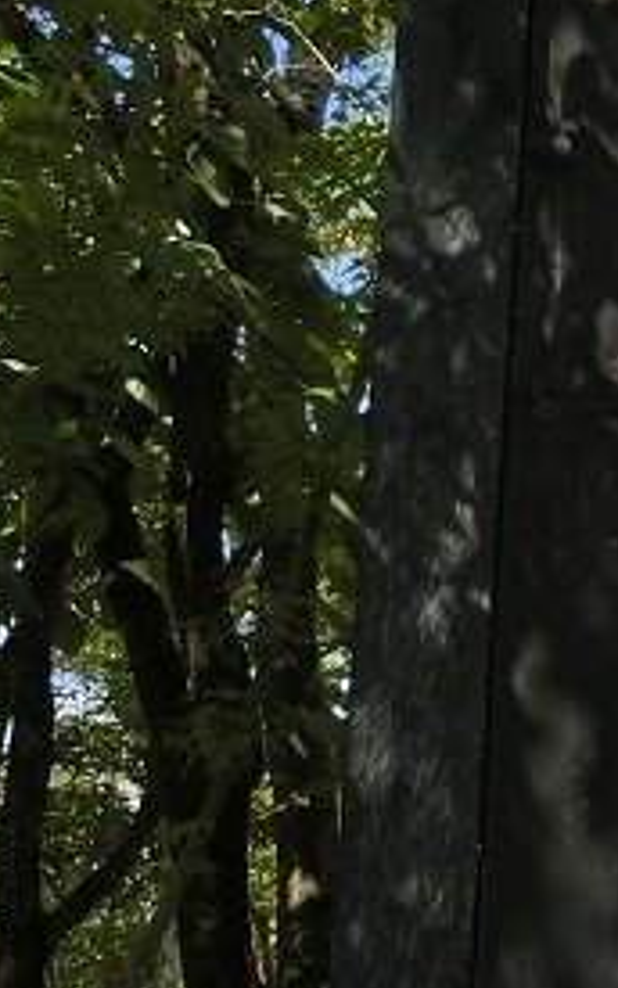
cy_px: 600
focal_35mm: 77
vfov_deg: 26.7
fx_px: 2074
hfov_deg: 13.4
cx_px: 1394
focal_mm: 4.5
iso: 80
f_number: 3.5
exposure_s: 1/800
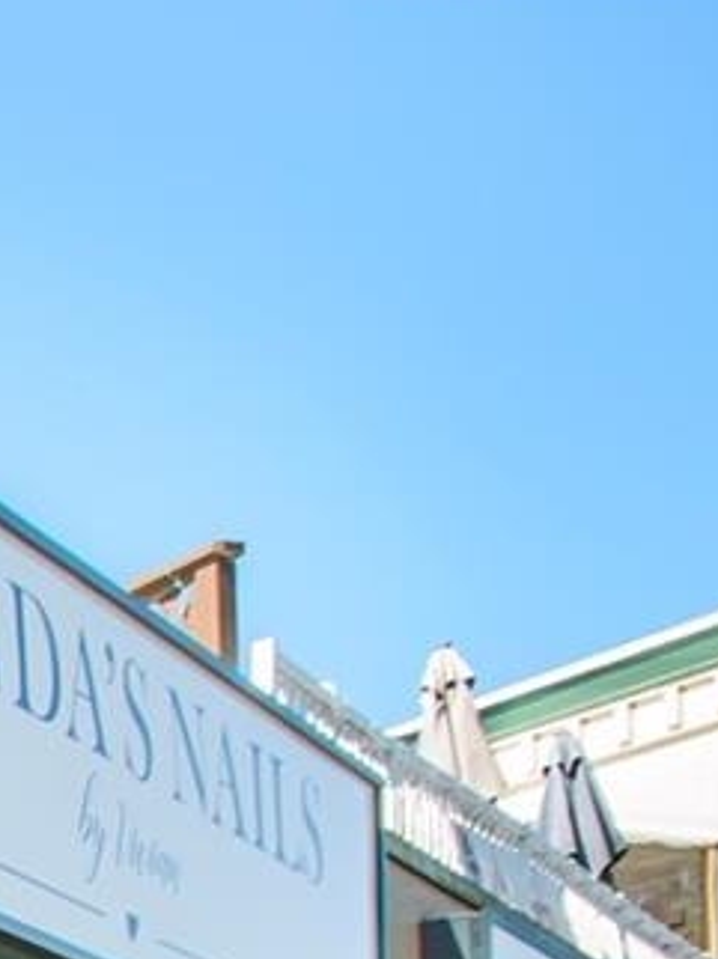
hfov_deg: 10.9
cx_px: -1457
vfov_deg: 19.1
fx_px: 2382
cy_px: 1558
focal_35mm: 86
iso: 250
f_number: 8
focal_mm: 12
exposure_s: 1/250
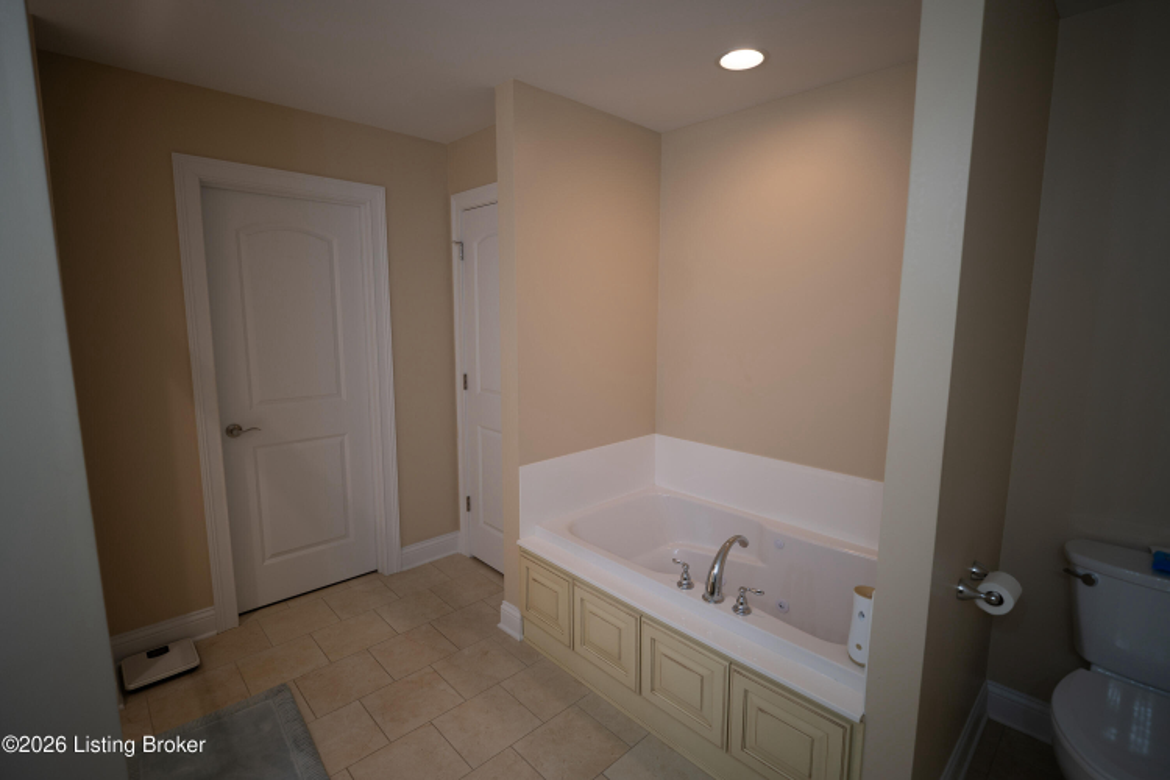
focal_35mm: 16
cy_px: 390
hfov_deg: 96.7
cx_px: 585
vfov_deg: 73.7
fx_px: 520
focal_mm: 16
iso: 100
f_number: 1.8
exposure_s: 1/80
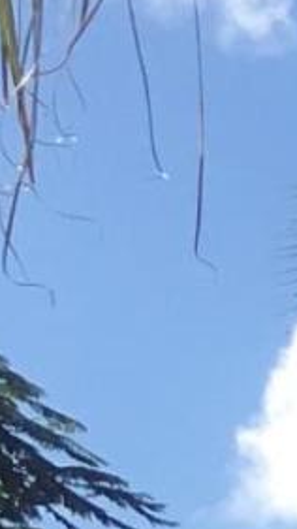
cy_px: 1054
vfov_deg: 6.5
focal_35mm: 324
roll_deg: -1.6
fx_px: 4538
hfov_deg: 2.9
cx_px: 2541
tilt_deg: +7.5
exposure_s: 1/1282
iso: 25
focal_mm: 4.15
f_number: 2.2
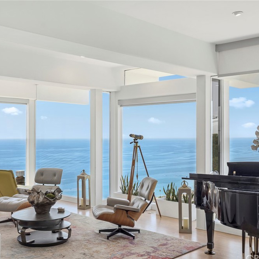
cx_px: 106
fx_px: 364
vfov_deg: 39.2
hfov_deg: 39.0
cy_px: 132
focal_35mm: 43
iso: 160
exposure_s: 1/160
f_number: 9
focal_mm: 33
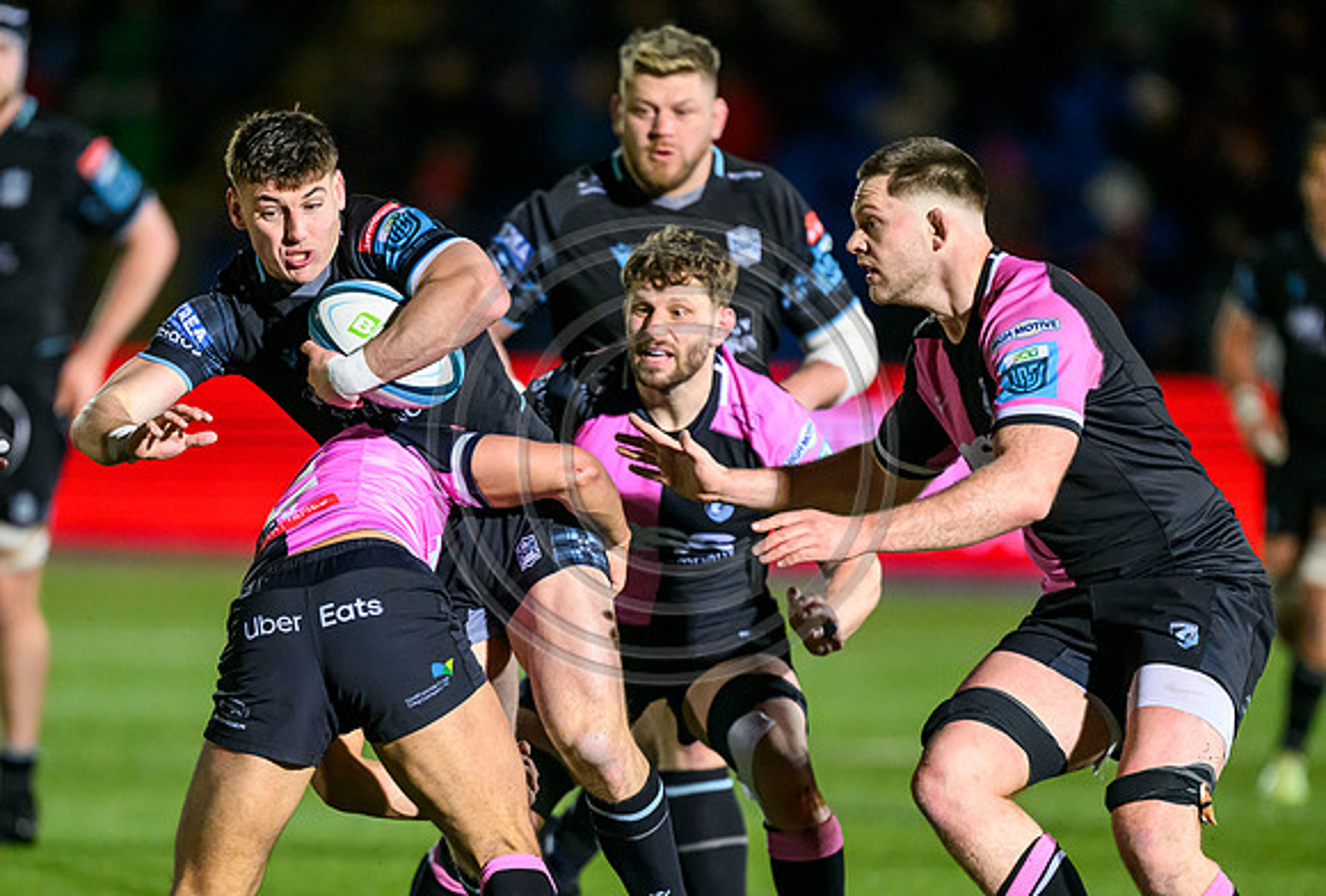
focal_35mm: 499
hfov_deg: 4.1
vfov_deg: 2.8
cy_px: 553
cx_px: 495
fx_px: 18461
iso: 10000
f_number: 2.8
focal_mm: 400
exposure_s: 1/1250
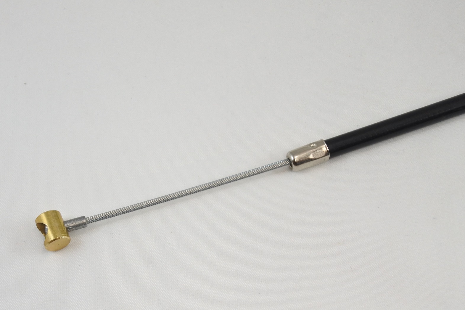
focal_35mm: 68
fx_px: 878
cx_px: 232
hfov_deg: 29.7
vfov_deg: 20.0
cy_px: 155
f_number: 5.3
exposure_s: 1/125
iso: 500
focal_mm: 25.2
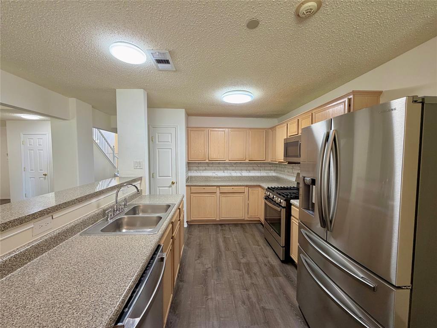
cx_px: 218
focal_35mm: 14
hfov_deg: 102.1
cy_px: 164
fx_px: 177
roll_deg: +0.3
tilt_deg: -3.7
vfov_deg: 85.7
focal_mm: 2.22
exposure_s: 1/60
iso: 250
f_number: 2.2
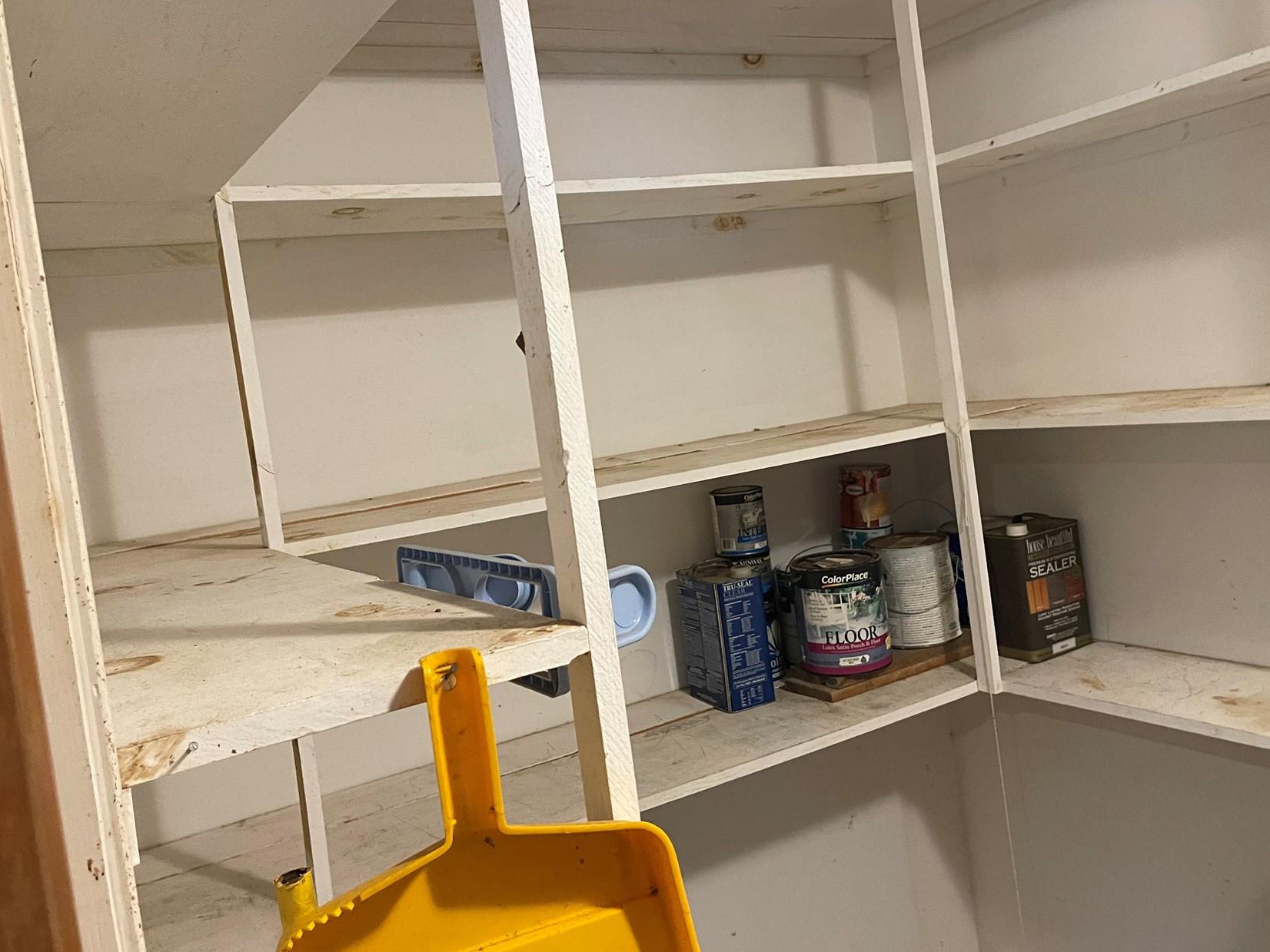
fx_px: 1137
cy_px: 399
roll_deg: +7.4
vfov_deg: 45.3
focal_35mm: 31
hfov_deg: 58.3
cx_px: 661
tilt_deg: -2.2
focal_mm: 5.1
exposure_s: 1/60
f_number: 1.6
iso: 400
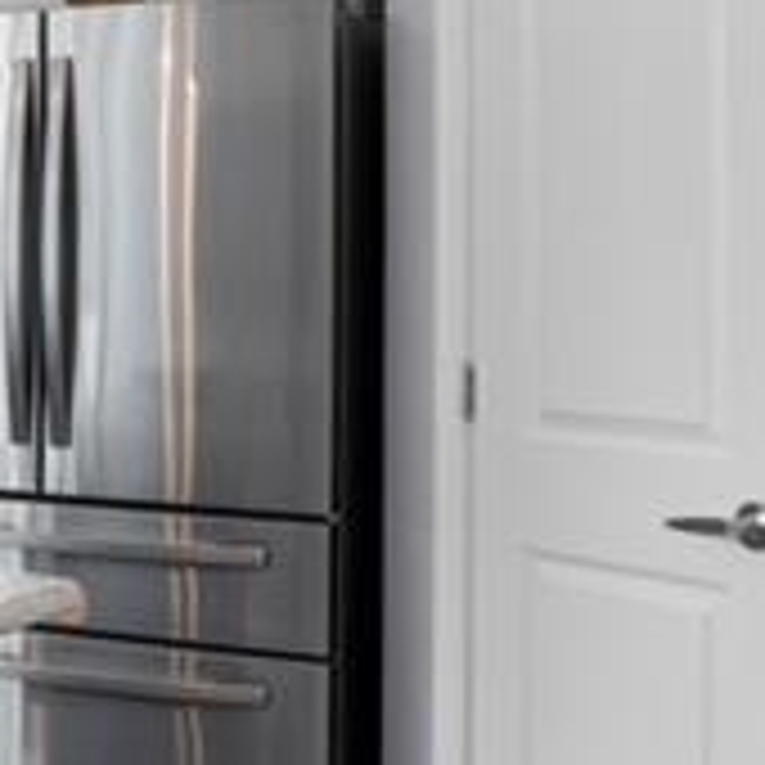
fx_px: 2114
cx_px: -972
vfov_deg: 20.4
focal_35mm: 85
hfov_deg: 14.7
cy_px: 230
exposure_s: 1/8
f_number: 11
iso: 250
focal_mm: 11
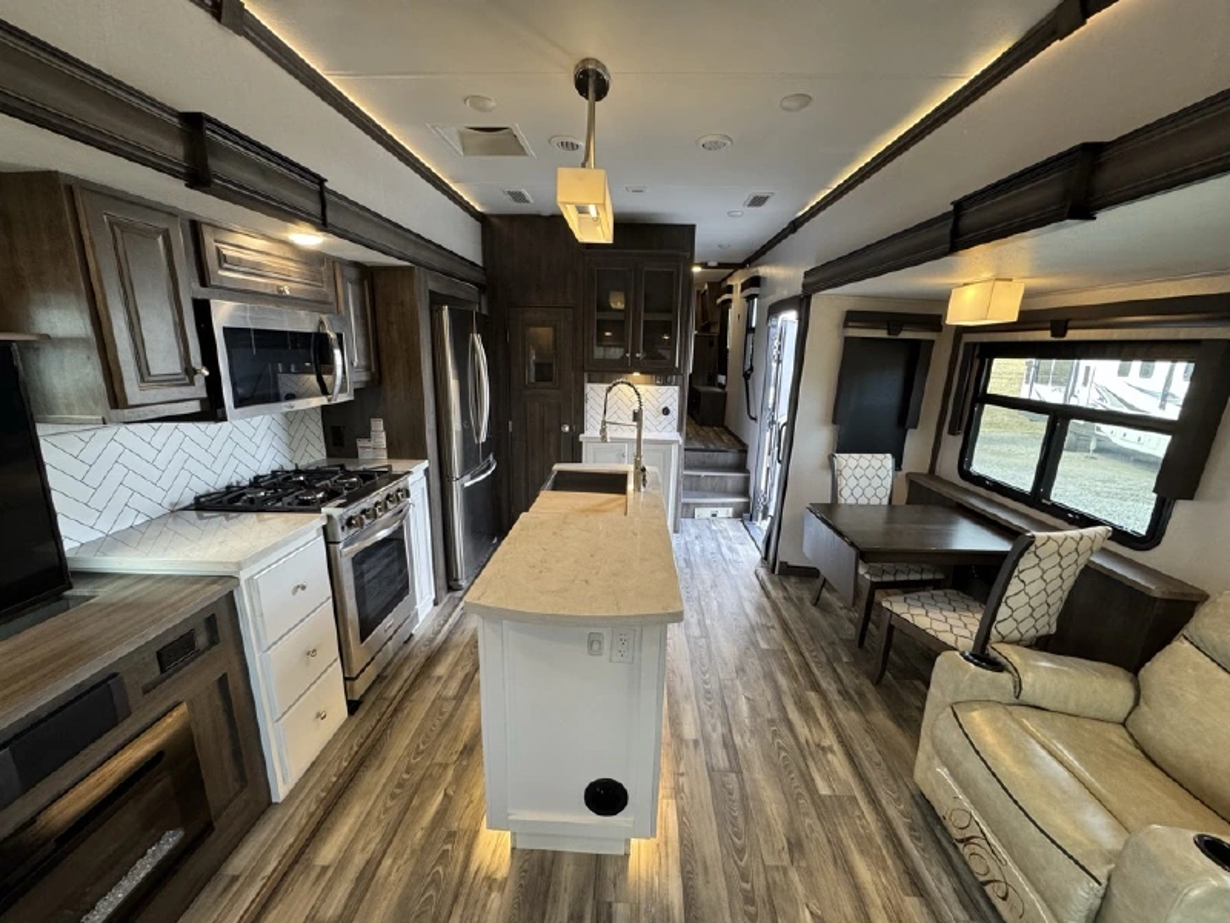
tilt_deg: -12.2
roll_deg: -1.0
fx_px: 497
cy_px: 462
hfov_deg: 102.1
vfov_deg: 85.7
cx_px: 615
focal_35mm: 14
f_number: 2.2
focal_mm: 2.22
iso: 250
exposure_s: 1/99
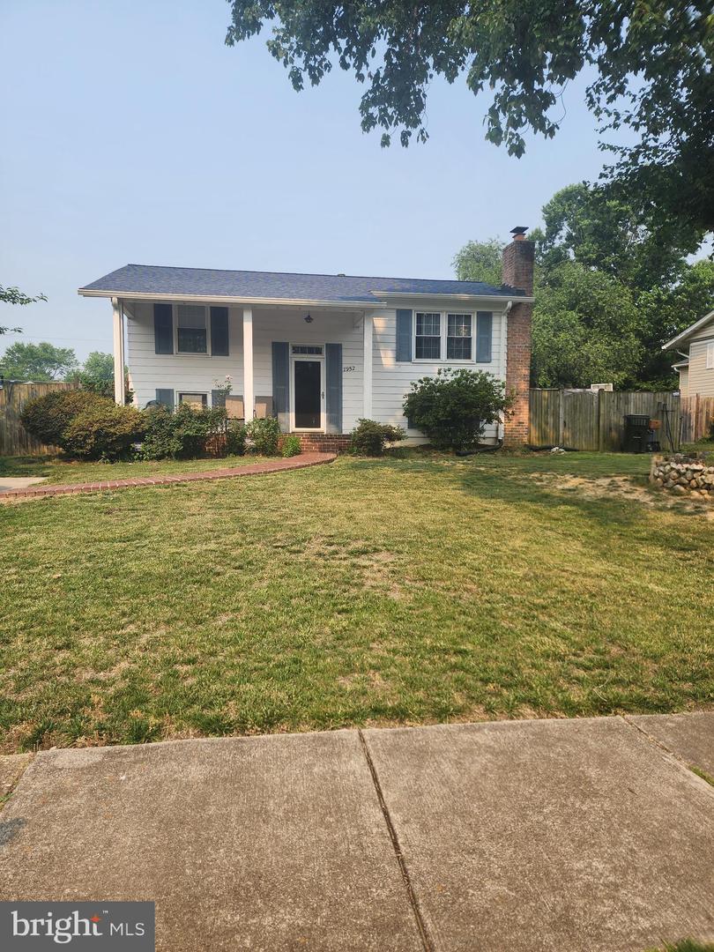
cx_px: 357
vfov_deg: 73.9
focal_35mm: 23
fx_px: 633
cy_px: 476
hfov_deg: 58.9
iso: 12
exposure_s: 1/726
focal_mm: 6.4
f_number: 1.8
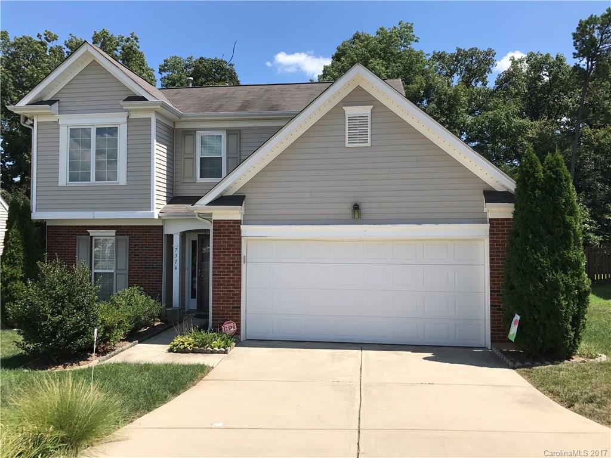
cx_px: 306
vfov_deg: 49.7
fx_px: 494
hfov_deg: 63.4
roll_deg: +0.4
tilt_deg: +2.1
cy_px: 229
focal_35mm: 28
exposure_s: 1/2336
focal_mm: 3.99
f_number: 1.8
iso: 20
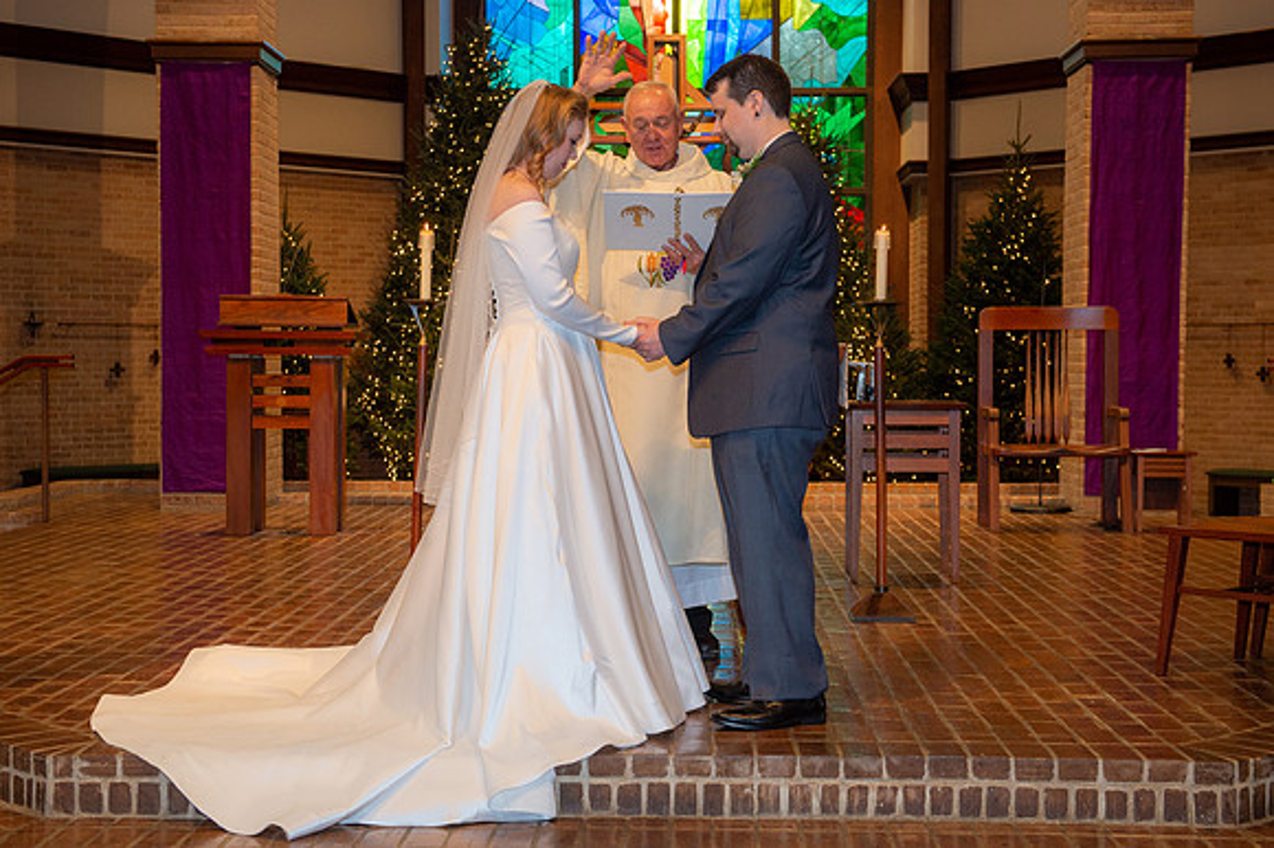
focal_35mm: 57
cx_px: 635
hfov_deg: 35.0
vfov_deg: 23.7
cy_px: 424
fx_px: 2021
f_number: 5.6
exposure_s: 1/125
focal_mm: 55
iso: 1600
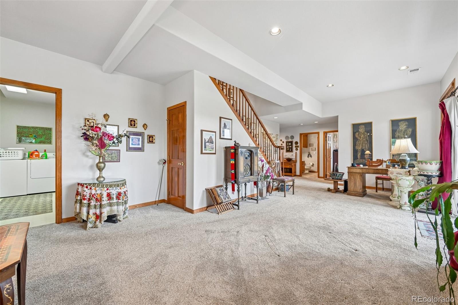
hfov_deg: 104.3
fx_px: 178
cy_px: 152
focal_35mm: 14
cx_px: 229
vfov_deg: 81.2
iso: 400
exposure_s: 1/10
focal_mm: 14
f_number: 10
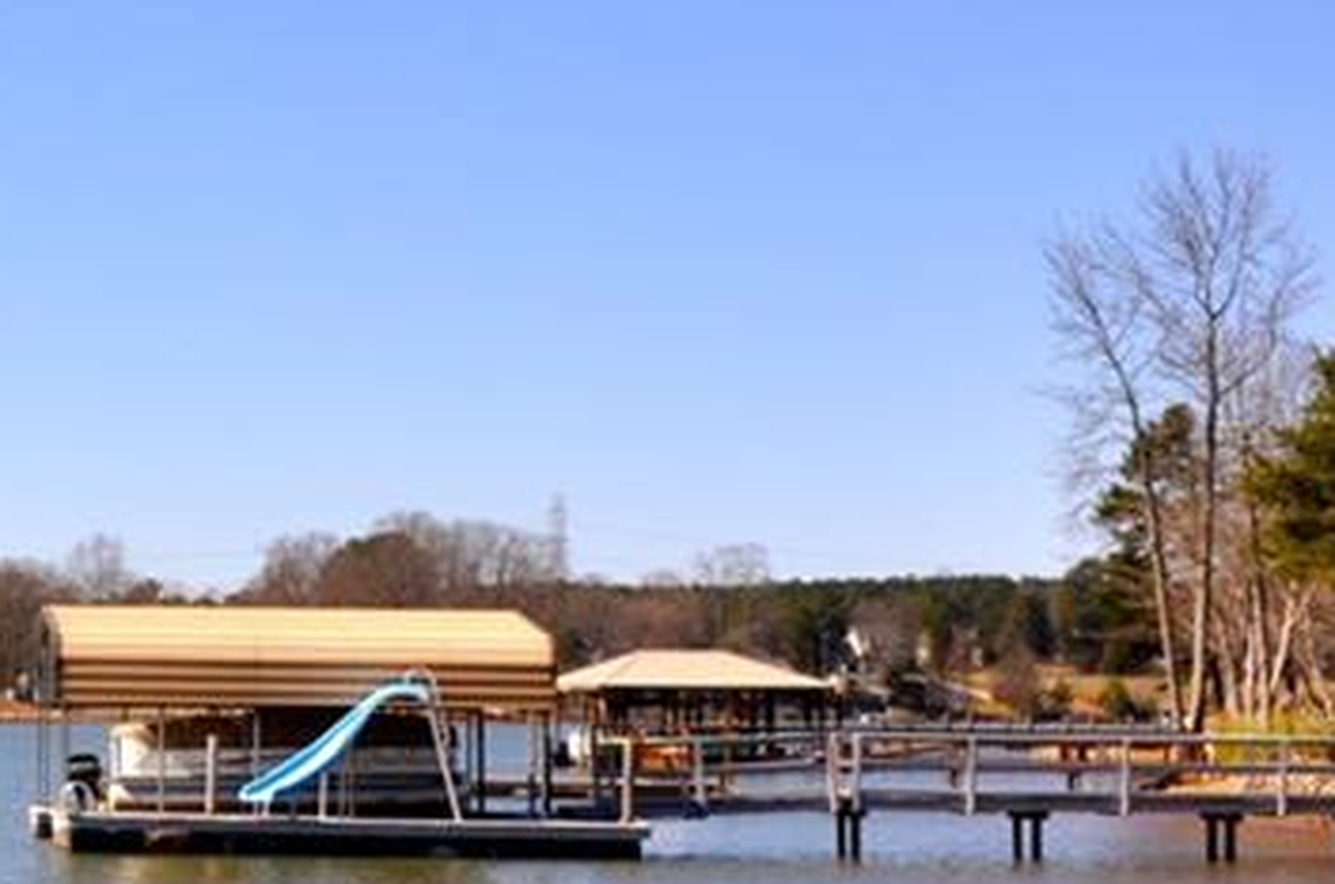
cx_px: -504
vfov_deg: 13.5
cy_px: 556
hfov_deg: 18.6
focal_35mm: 100
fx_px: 3717
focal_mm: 23
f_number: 14
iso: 200
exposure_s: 1/200
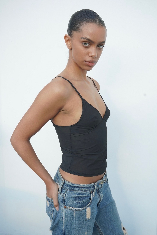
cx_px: 78
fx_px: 222
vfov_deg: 55.8
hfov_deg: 38.9
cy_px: 118
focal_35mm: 34
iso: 2000
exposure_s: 1/320
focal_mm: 34
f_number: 7.1
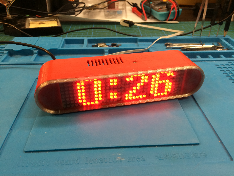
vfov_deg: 48.2
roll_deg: -0.1
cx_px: 117
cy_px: 88
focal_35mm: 29
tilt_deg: -33.9
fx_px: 196
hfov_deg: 61.7
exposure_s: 1/33
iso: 50
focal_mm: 4.15
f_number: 2.2
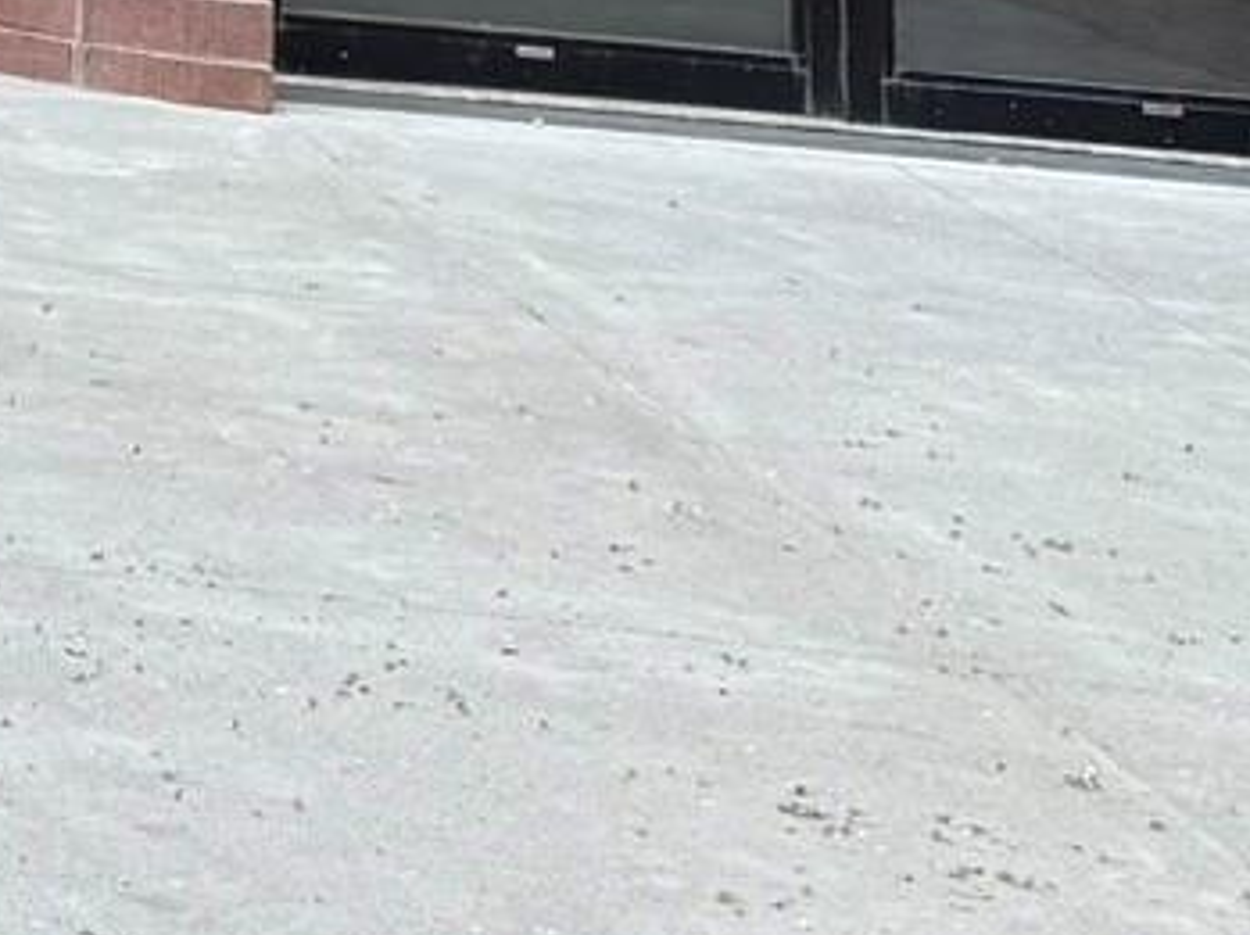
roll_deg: -3.0
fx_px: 5086
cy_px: -1533
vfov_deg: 9.1
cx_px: -1945
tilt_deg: +8.7
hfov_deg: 11.2
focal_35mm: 141
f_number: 1.78
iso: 80
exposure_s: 1/488
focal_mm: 6.76
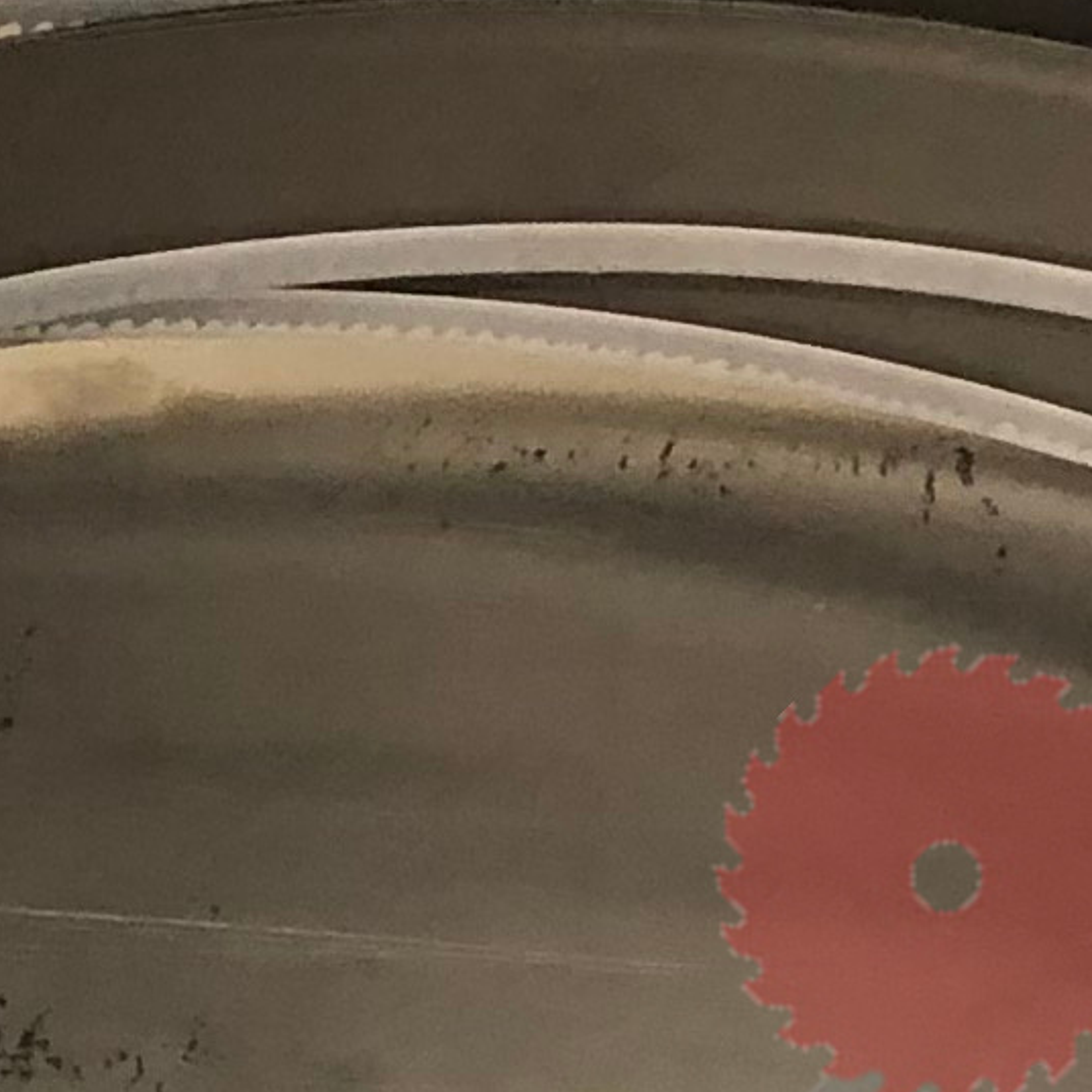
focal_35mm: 186
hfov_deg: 9.4
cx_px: 770
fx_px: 6638
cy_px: 2092
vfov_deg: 8.9
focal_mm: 4
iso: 100
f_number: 1.8
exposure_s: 1/14
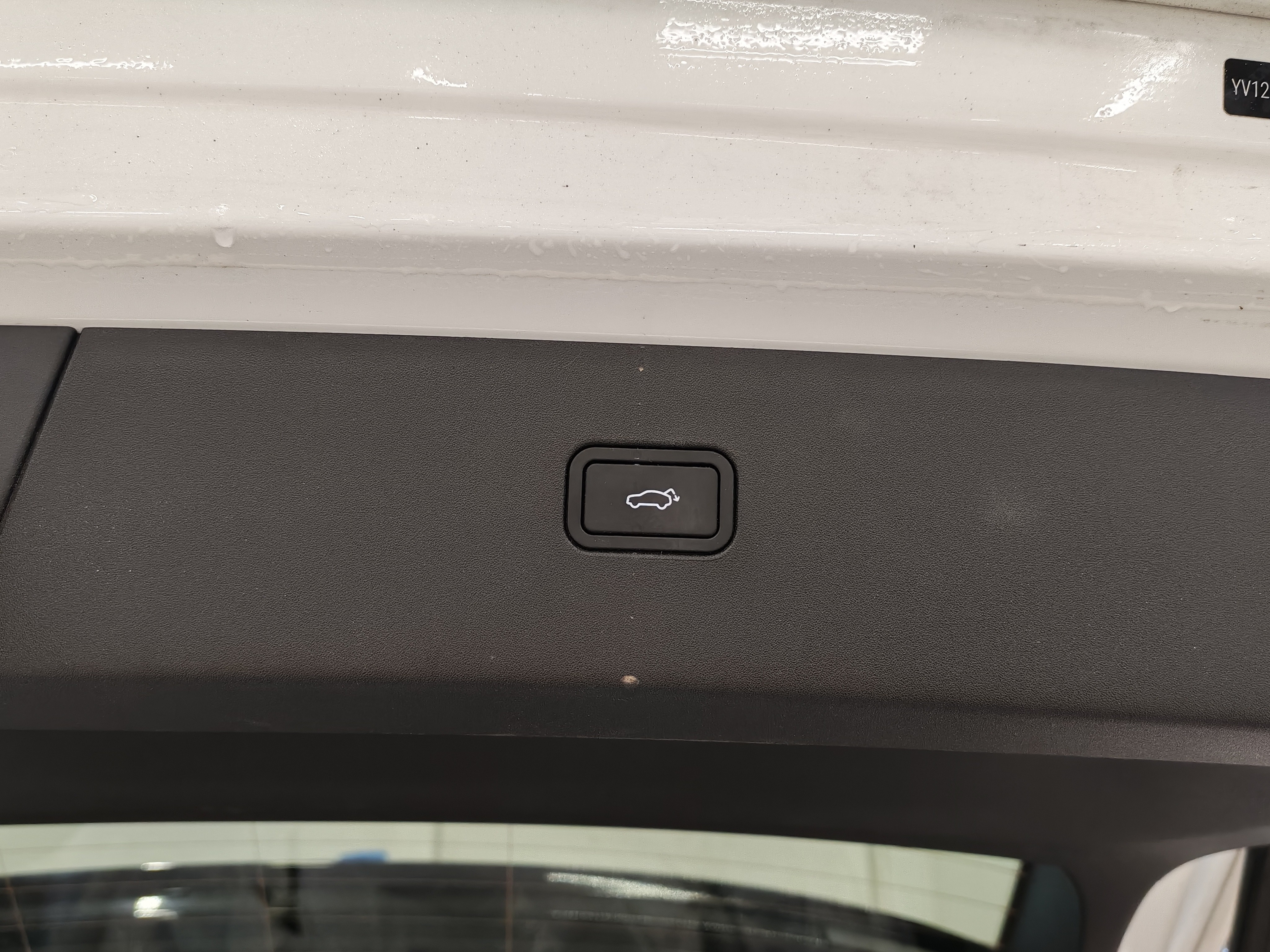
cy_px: 476
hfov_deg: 55.4
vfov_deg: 42.9
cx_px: 635
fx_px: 1211
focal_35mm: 33
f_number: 1.9
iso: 800
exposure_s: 1/100
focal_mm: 6.12
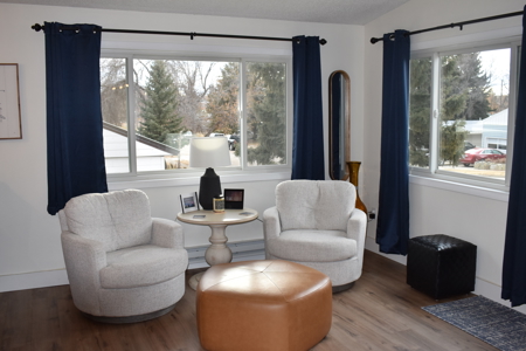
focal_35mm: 36
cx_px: 263
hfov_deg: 53.1
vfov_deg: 36.9
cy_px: 176
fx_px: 526
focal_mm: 24
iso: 720
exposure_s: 1/125
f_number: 5.6
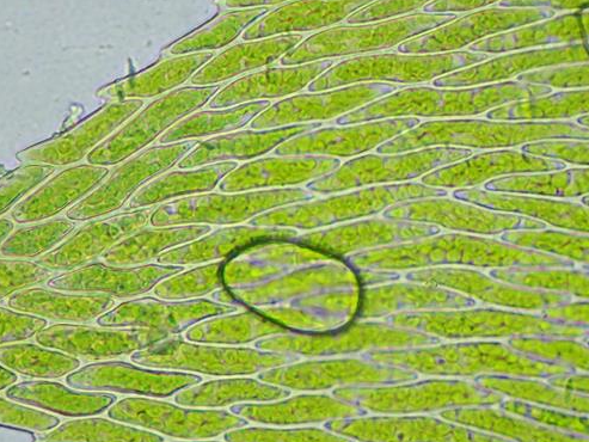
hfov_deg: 16.7
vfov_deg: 12.6
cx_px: 225
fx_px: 2008
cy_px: 245
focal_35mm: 118
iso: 640
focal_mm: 16.48
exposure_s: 1/100
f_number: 4.7
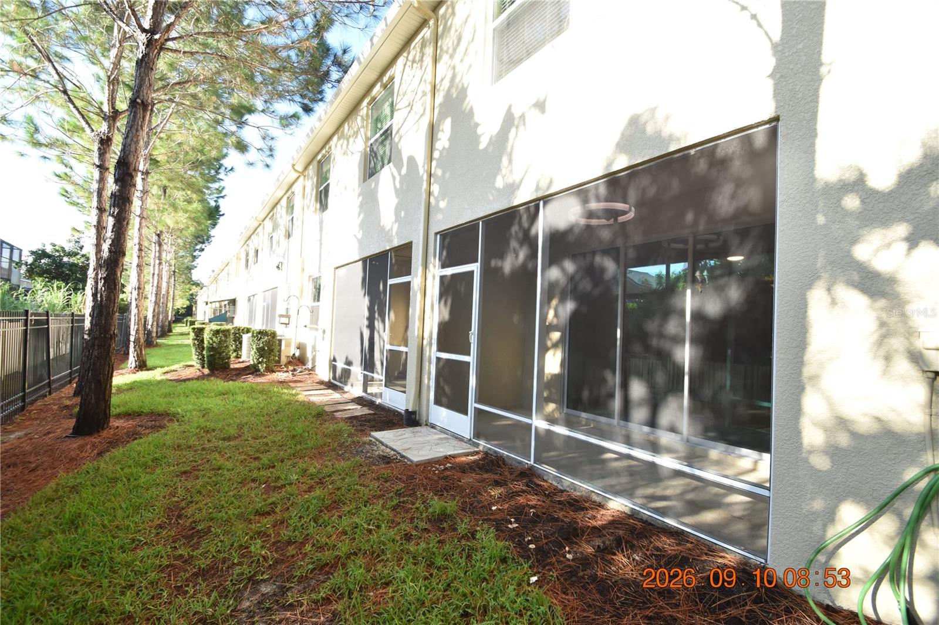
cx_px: 470
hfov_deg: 100.4
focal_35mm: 15
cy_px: 312
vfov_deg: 77.3
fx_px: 391
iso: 400
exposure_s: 1/180
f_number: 8
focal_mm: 10
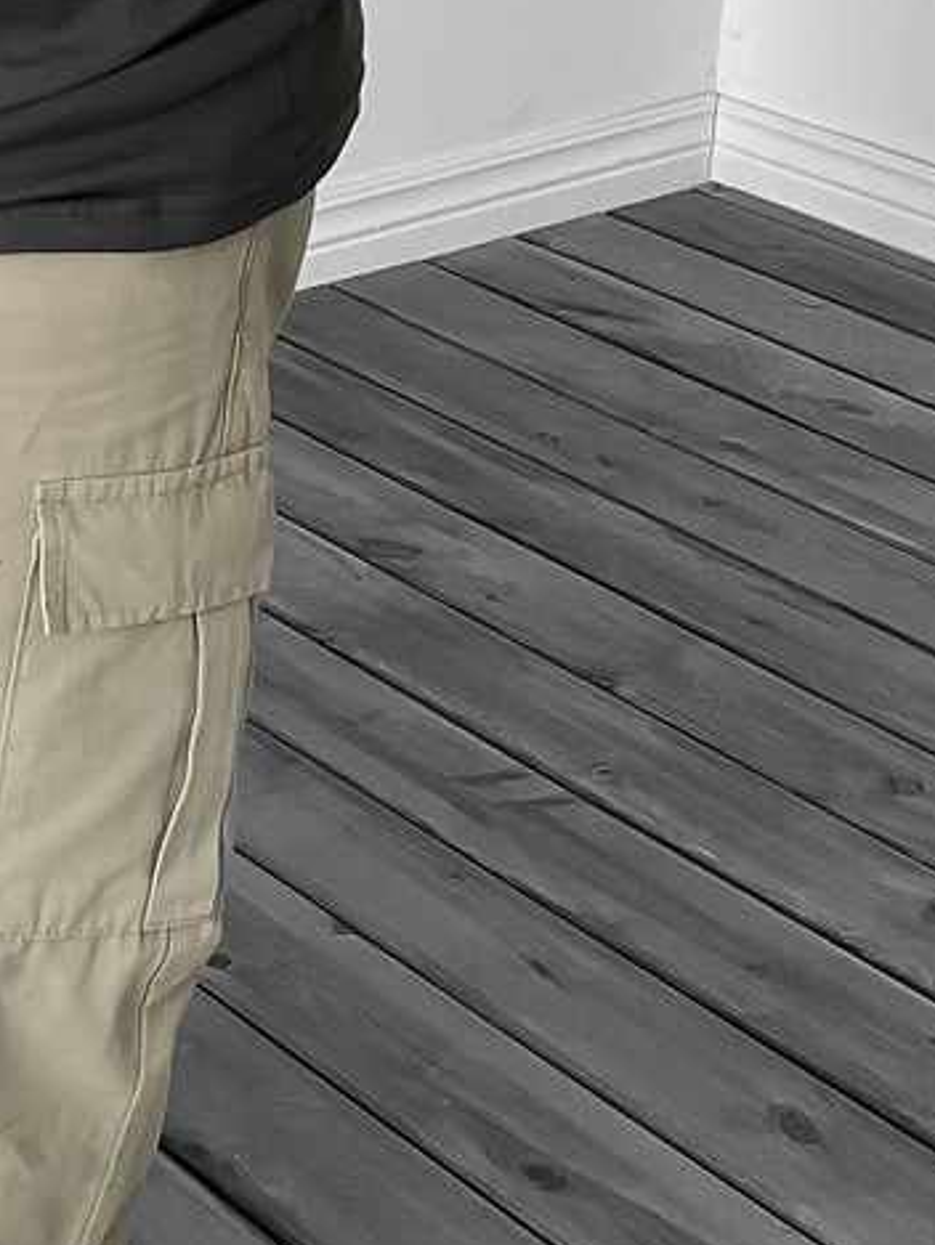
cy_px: 93
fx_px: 3564
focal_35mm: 99
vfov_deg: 19.4
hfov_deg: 14.5
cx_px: -173
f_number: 1.8
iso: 32
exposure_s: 1/120
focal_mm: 3
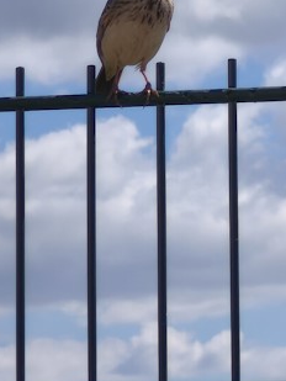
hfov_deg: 4.0
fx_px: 4106
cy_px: 70
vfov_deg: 5.3
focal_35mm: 373
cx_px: 232
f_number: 1.9
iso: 50
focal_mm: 7.1
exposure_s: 1/924
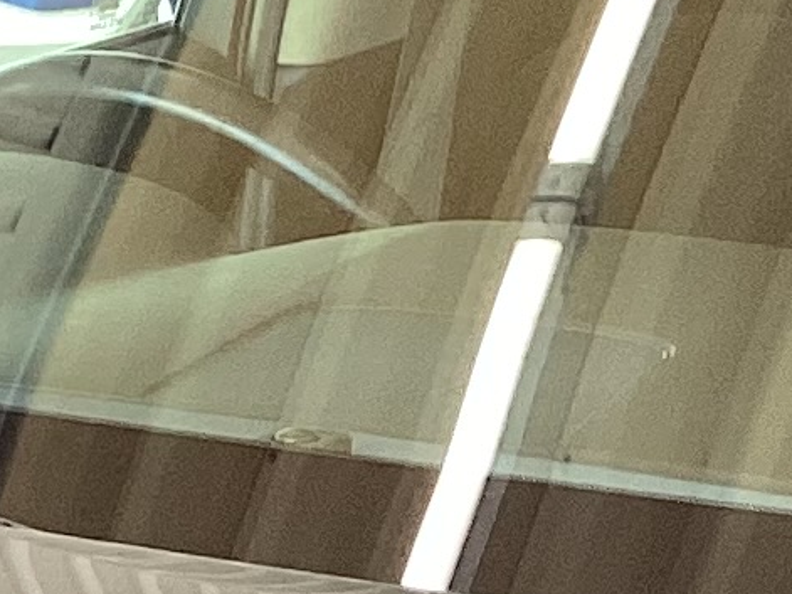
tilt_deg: -24.4
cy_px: 1360
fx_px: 4918
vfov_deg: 6.6
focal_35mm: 215
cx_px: 656
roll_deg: -0.6
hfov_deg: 9.2
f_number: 2.4
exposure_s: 1/120
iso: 80
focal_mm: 3.3
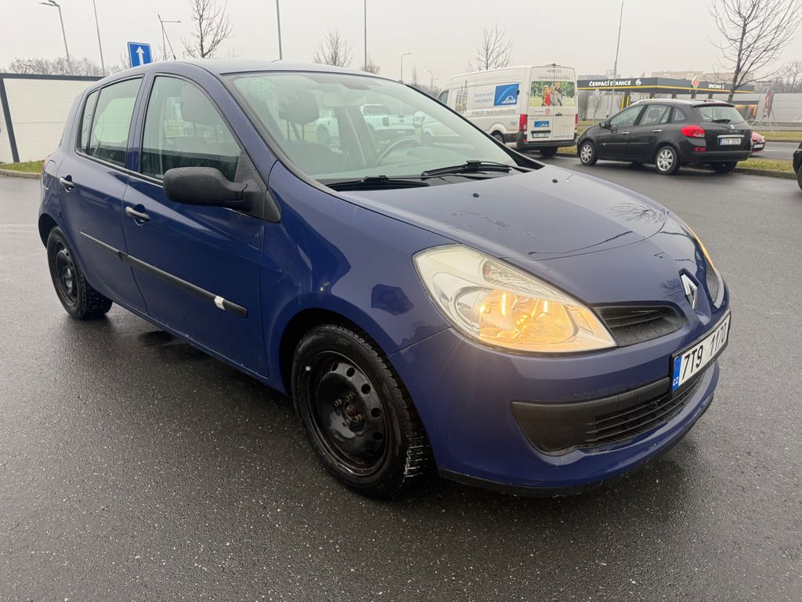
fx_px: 556
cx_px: 401
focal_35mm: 24
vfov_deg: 56.8
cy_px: 301
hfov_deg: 71.6
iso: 160
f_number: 1.78
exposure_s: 1/238
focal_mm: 6.76
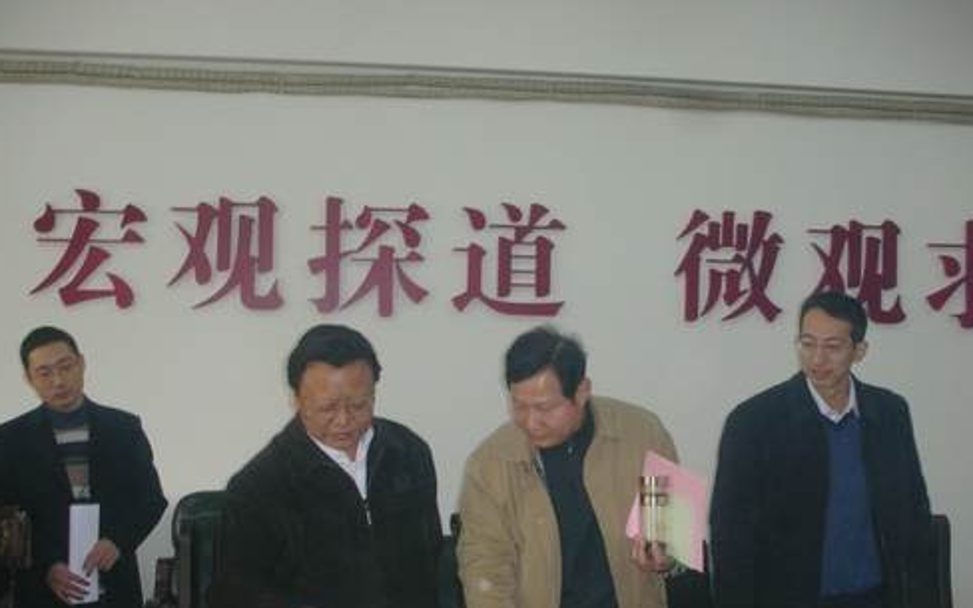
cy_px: 356
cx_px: 486
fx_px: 1326
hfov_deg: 40.3
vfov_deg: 25.8
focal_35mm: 50
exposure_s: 1/60.1
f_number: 3.5
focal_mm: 7.7
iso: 92
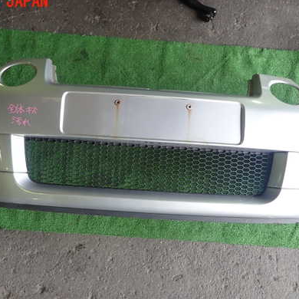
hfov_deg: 48.4
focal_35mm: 34
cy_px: 165
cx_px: 139
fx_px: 332
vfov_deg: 48.4
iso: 200
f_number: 2
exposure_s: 1/60
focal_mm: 4.5
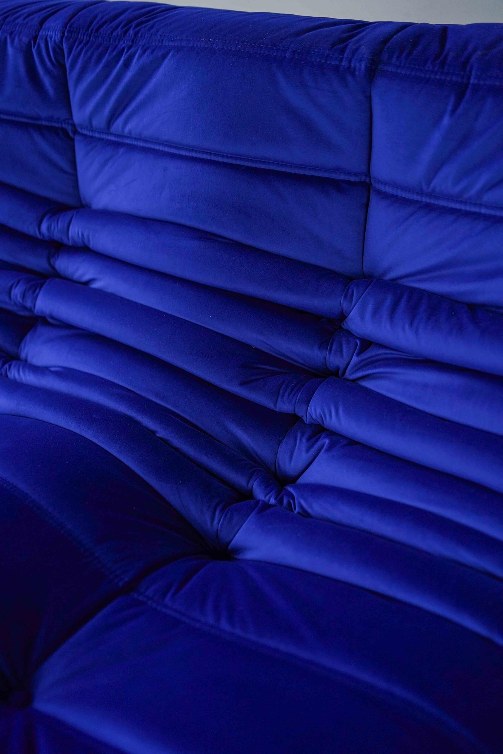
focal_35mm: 35
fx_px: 734
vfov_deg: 54.4
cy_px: 377
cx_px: 252
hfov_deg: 37.8
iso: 500
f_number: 2.2
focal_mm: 35
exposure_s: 1/160
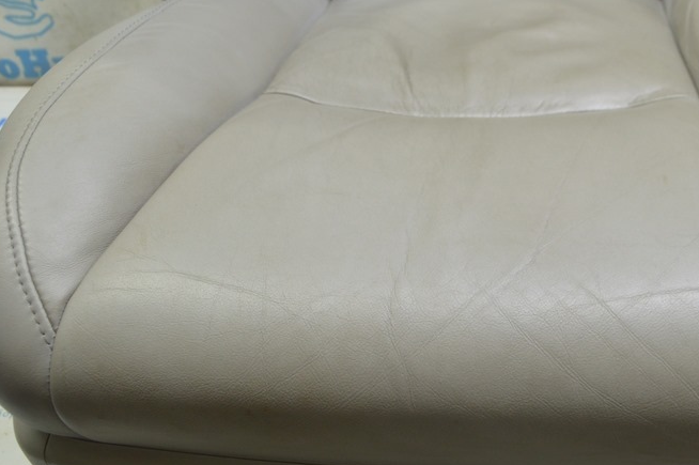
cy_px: 174
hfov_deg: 41.3
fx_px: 912
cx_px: 476
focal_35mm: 47
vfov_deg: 28.5
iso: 400
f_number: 5.6
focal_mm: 20
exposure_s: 1/20
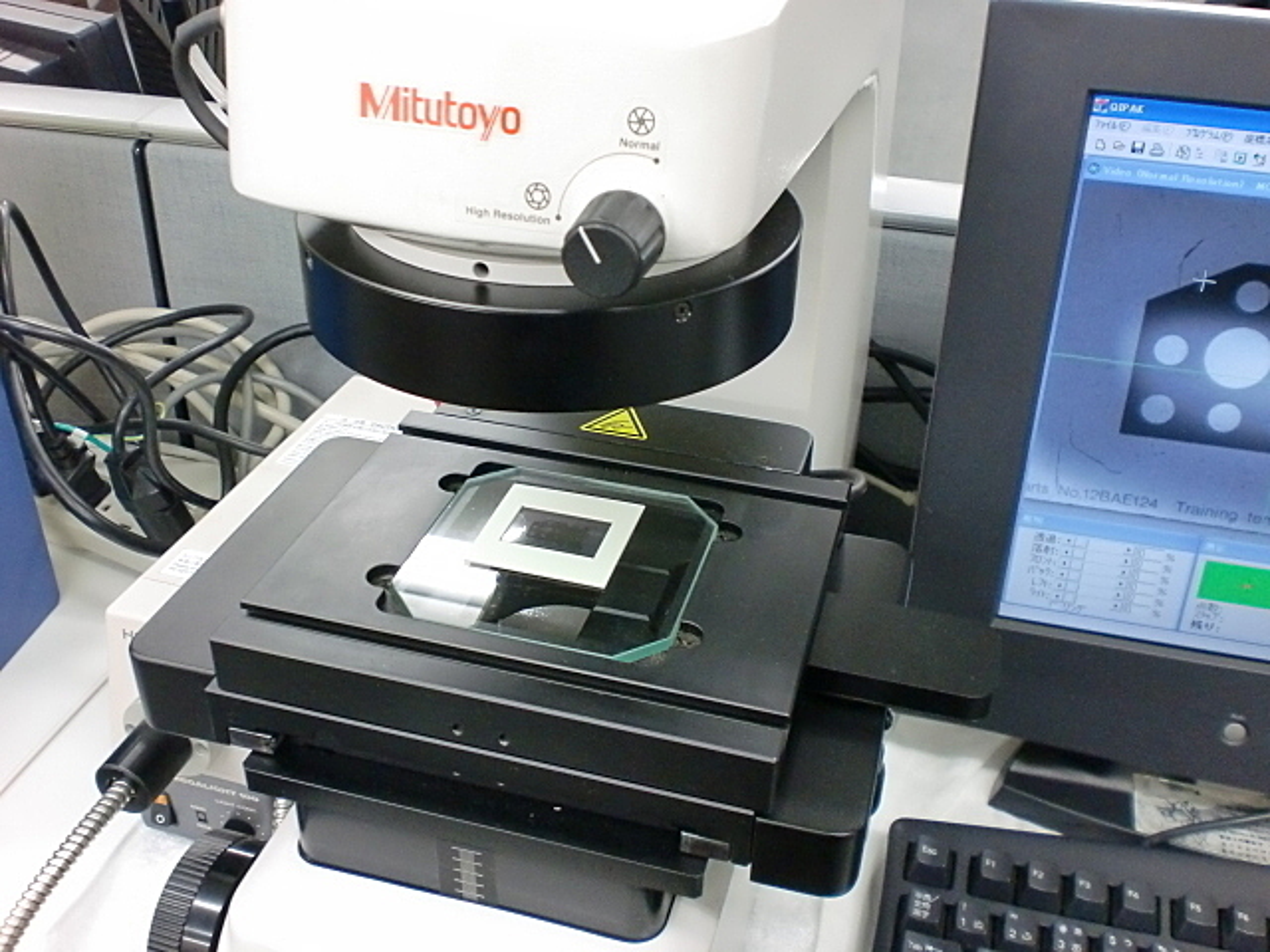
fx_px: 1284
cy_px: 476
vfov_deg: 40.7
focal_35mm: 35
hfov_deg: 52.6
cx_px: 635
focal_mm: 6.3
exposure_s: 1/60
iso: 320
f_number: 3.1
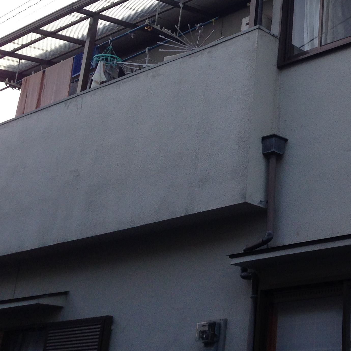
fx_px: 792
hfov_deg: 23.6
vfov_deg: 24.7
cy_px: 92
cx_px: 378
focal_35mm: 69
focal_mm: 4.12
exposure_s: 1/120
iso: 80
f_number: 2.4
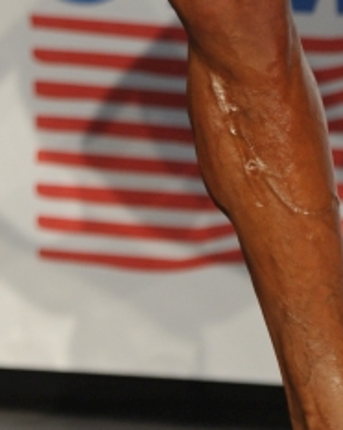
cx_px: -35
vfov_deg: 3.9
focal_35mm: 488
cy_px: -375
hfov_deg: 3.2
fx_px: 6201
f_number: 3.2
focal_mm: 110
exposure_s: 1/320
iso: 1000
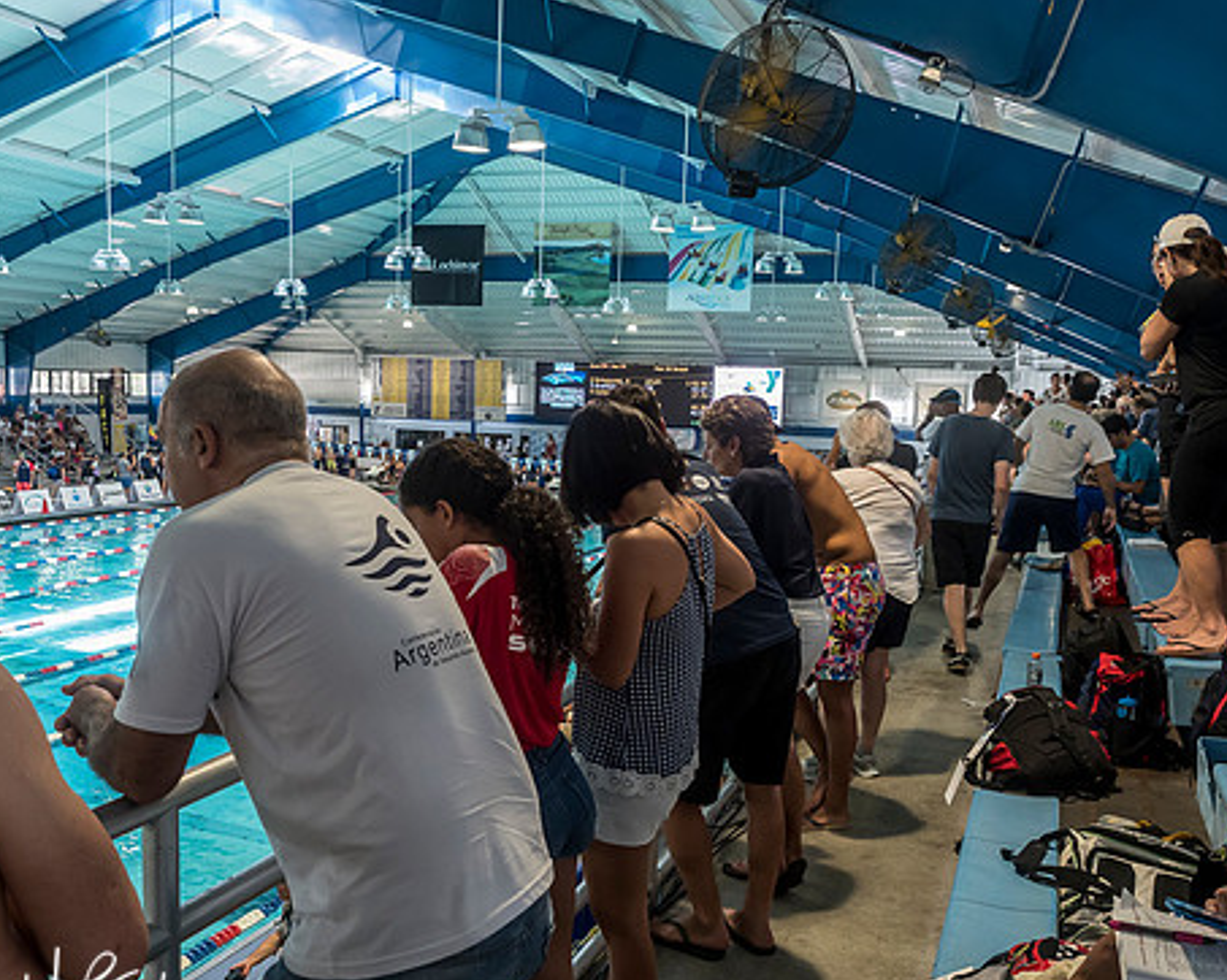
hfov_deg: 51.5
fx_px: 1270
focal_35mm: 35
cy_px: 564
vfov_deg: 42.1
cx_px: 599
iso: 1600
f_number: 4.5
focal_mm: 14
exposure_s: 1/125
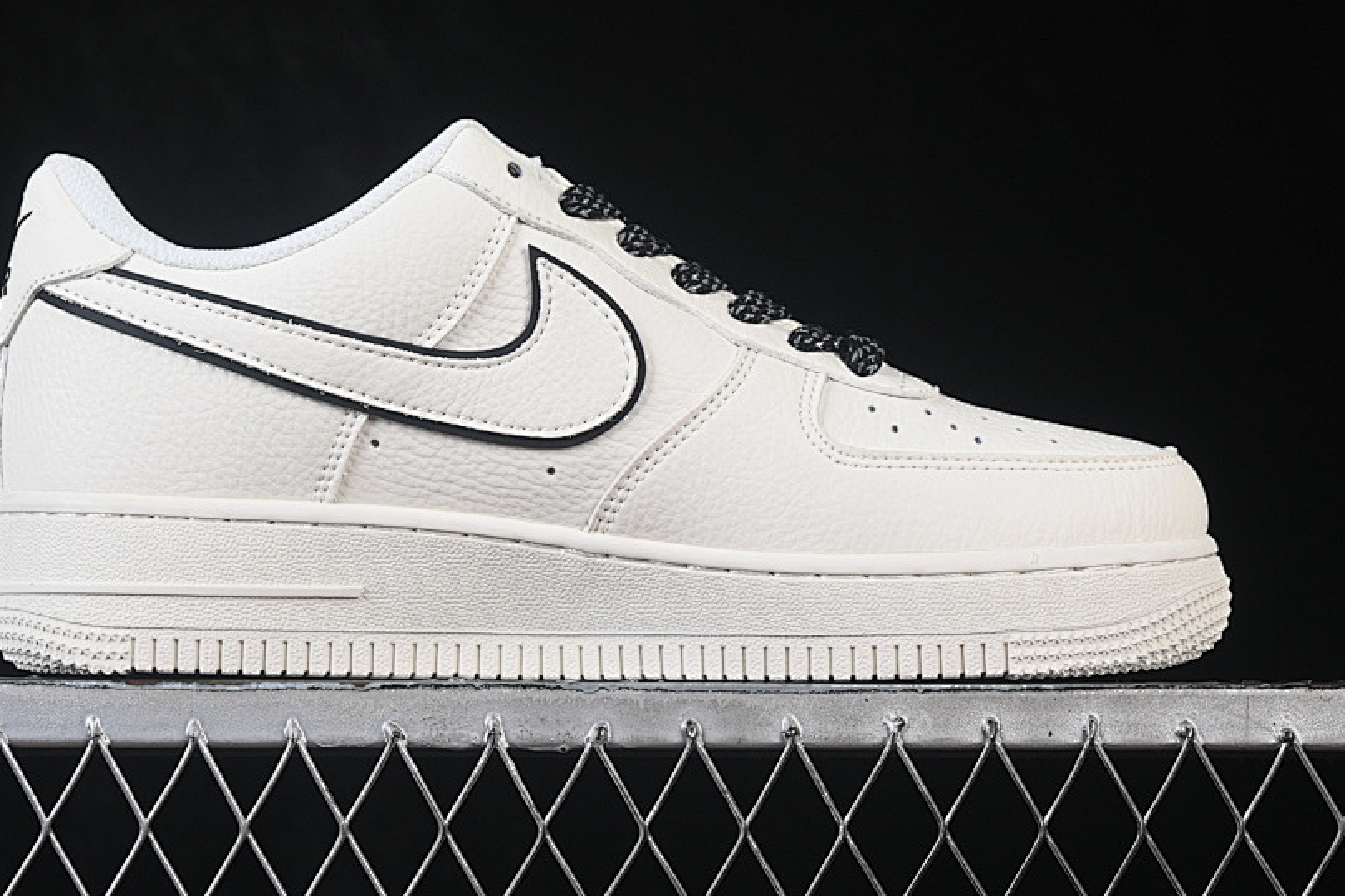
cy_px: 309
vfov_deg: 13.7
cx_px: 593
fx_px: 3736
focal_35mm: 100
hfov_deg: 20.4
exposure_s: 1/80
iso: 160
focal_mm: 50
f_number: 8
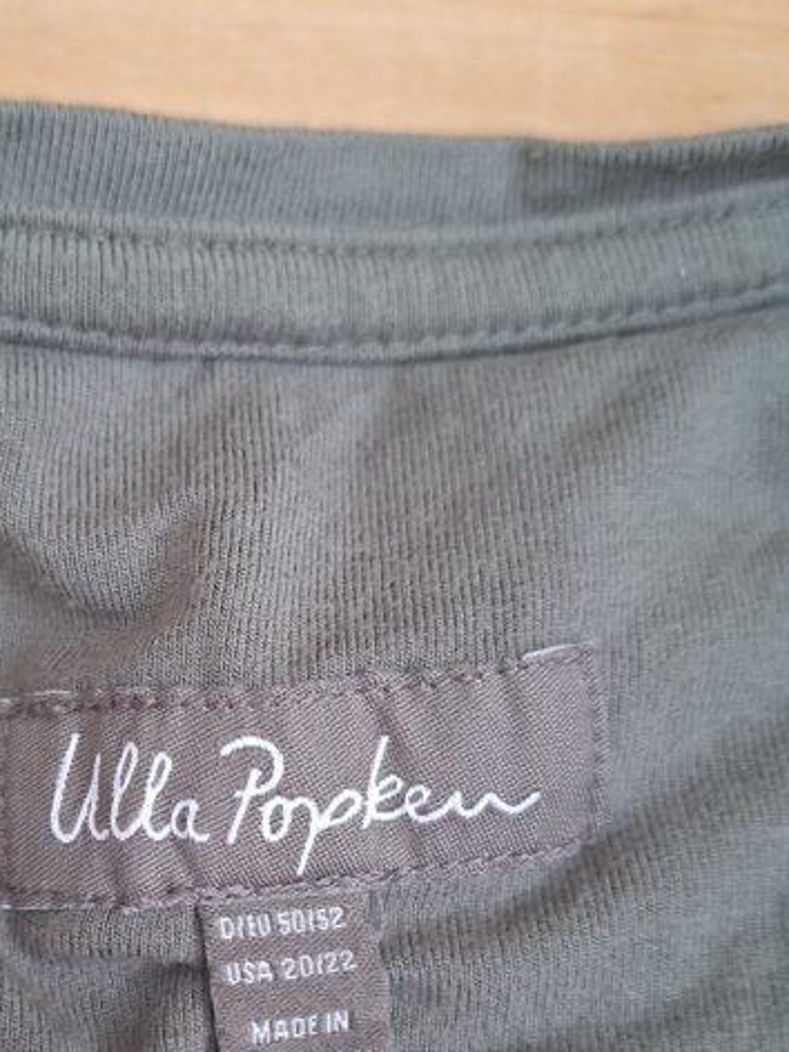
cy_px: 720
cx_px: 230
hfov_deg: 36.2
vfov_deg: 46.9
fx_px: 1185
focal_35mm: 39
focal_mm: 5.54
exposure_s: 1/33
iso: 320
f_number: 1.8
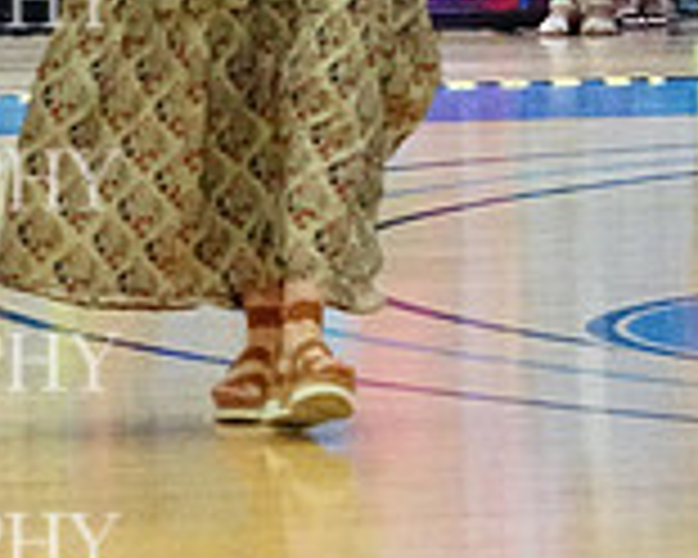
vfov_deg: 3.5
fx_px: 9214
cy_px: -92
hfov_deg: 4.3
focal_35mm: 446
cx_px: -531
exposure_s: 1/1000
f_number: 4
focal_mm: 85
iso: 25600
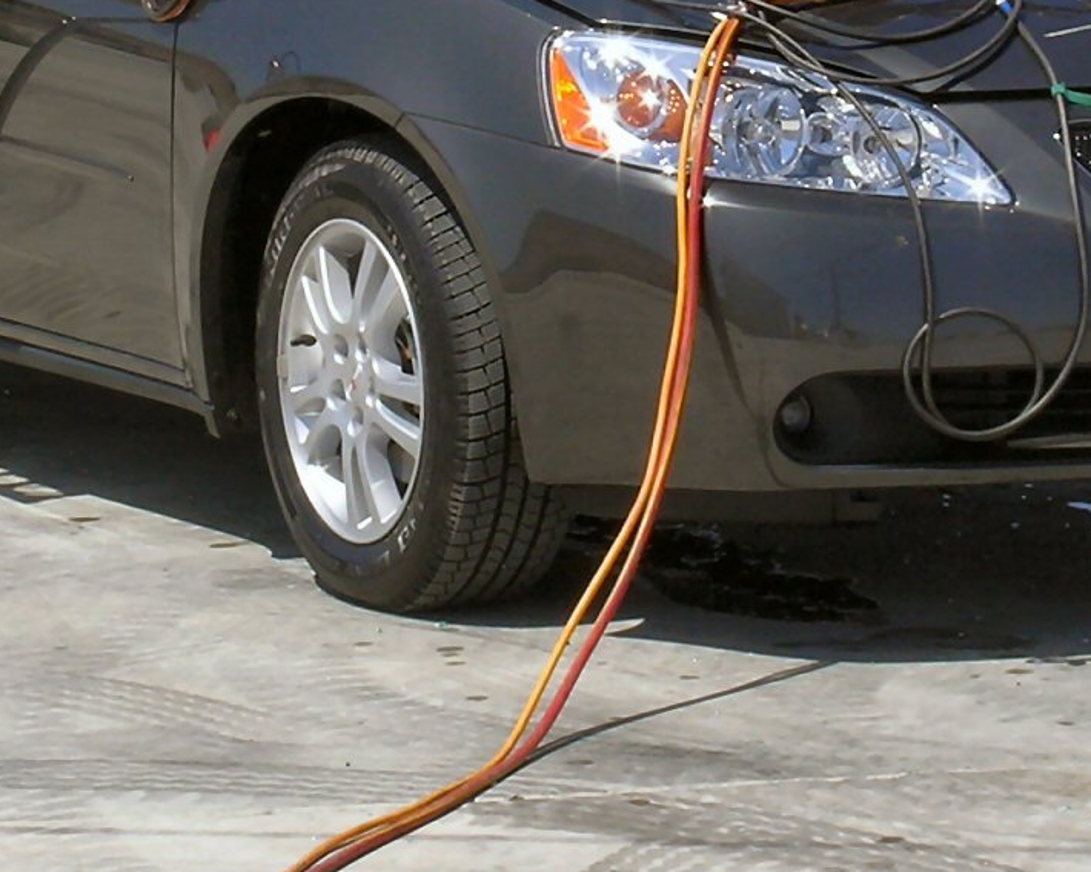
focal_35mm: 154
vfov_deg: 10.0
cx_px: 579
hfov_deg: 12.5
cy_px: 54
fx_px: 4973
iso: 50
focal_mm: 14.5
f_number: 7.8
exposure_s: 1/197
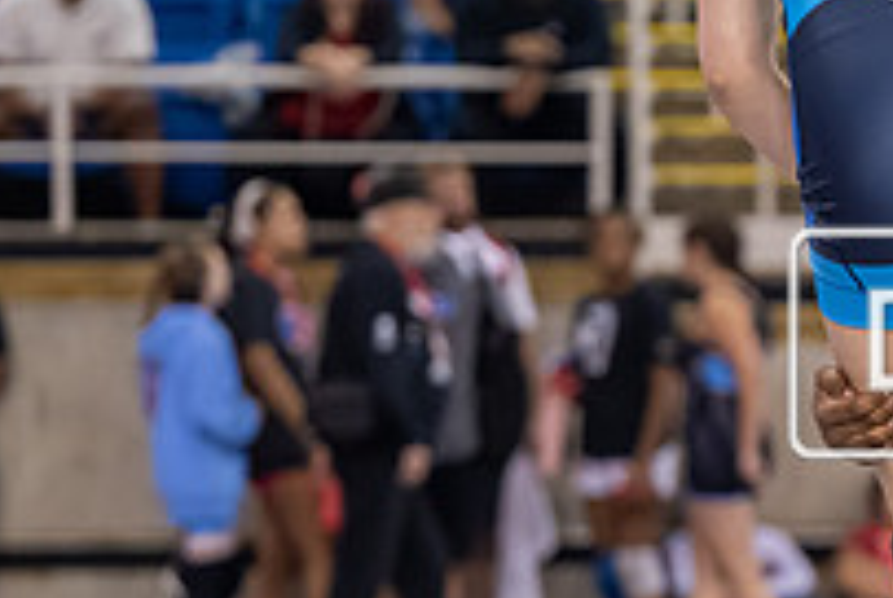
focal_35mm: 316
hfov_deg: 6.5
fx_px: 7850
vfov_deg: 4.4
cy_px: 486
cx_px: 1038
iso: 2800
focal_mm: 93
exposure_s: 1/800
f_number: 2.8
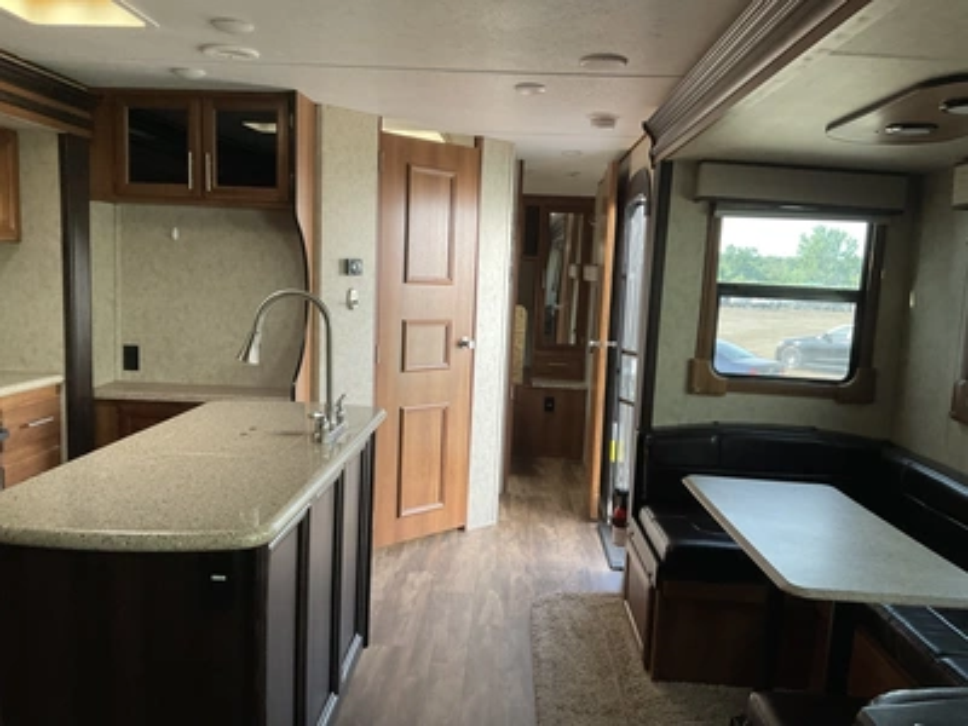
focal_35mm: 29
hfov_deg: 61.7
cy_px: 363
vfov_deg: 48.2
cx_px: 484
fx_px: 811
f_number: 1.8
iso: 64
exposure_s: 1/62
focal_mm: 3
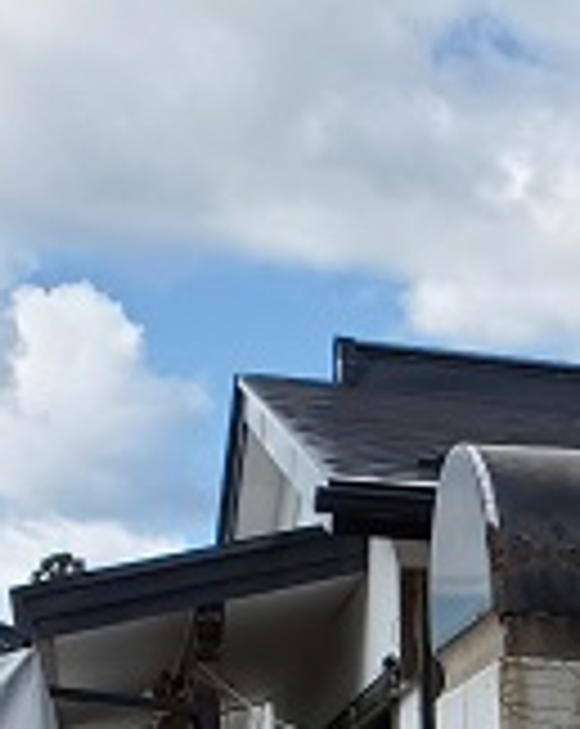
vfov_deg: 15.4
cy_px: 1161
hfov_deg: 12.2
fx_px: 2432
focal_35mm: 113
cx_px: 1129
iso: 50
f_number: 2.4
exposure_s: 1/1087
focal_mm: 4.3
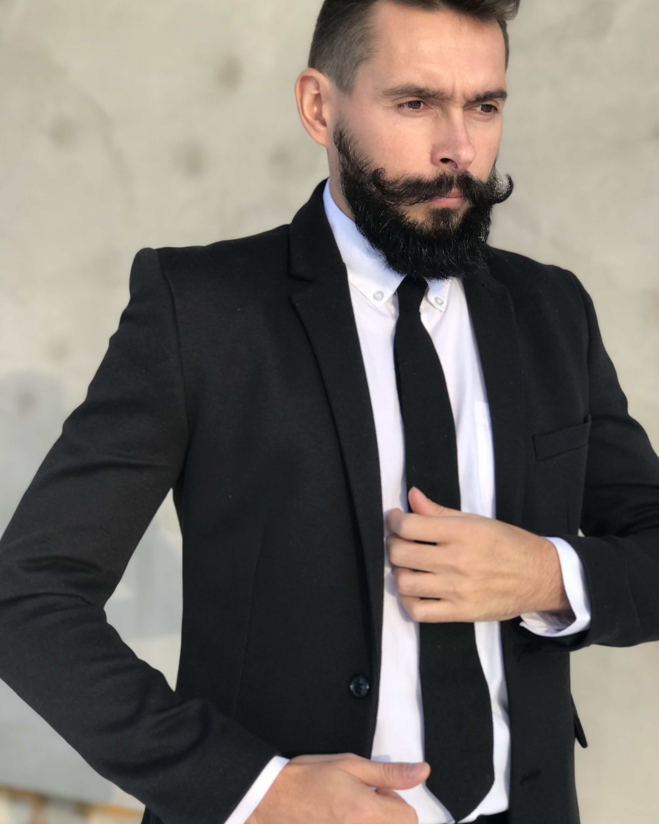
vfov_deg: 31.5
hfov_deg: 25.4
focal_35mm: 60
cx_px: 332
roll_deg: +1.1
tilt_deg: -4.6
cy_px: 403
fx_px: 1463
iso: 20
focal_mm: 6.6
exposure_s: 1/277
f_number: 2.8
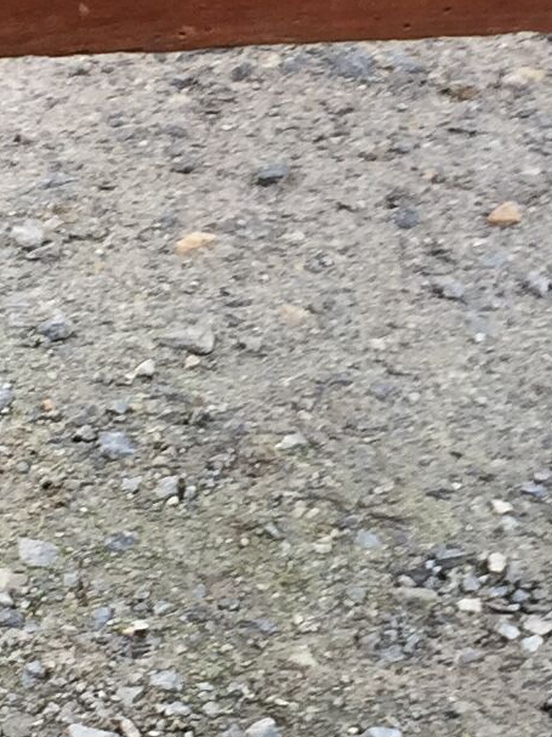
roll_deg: +3.3
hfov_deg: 9.5
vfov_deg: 12.7
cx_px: 415
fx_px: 3318
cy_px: 327
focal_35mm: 156
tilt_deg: -32.8
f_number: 2.2
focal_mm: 4.15
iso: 50
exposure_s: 1/100
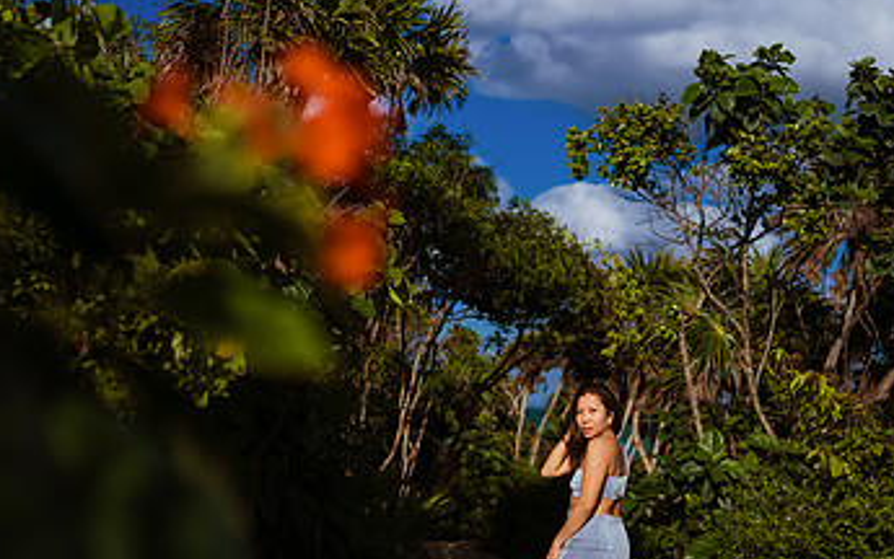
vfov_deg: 21.7
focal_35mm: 60
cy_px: 314
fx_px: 1463
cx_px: 474
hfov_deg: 34.0
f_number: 2
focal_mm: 35
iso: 50
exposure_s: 1/8000
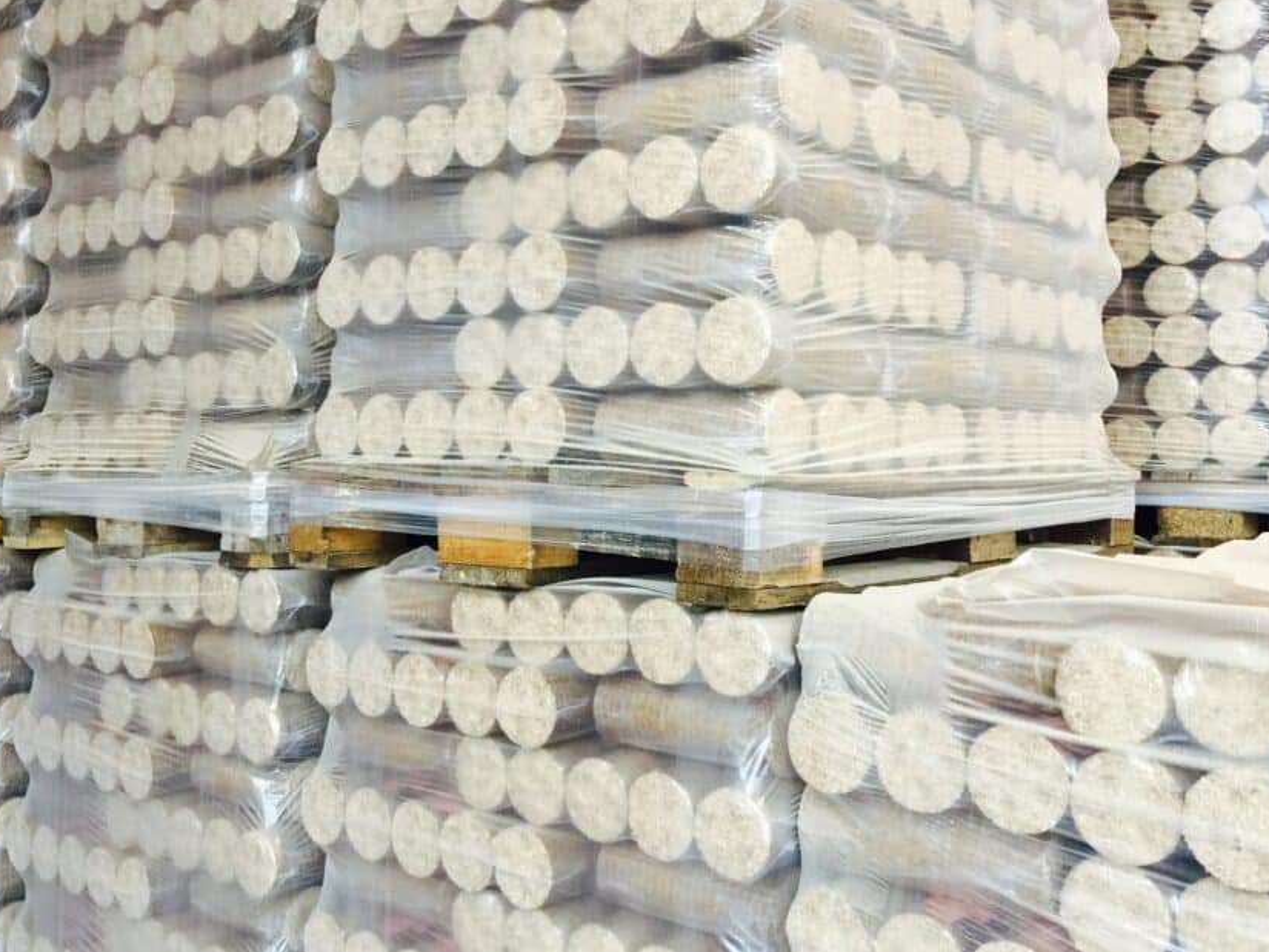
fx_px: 1320
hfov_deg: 51.3
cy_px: 435
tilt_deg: +3.7
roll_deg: -2.6
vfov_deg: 39.6
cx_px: 569
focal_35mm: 36
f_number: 2.2
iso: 80
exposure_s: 1/33
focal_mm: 4.15
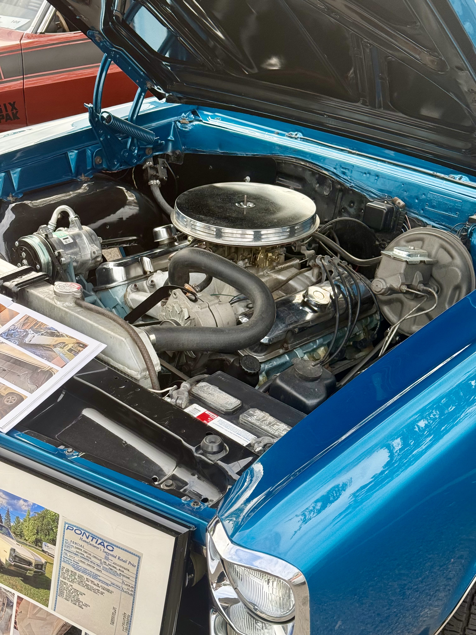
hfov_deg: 30.3
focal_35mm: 48
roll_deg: -0.6
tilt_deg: -26.3
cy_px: 318
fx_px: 880
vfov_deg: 39.7
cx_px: 238
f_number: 1.78
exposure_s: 1/265
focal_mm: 6.76
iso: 100
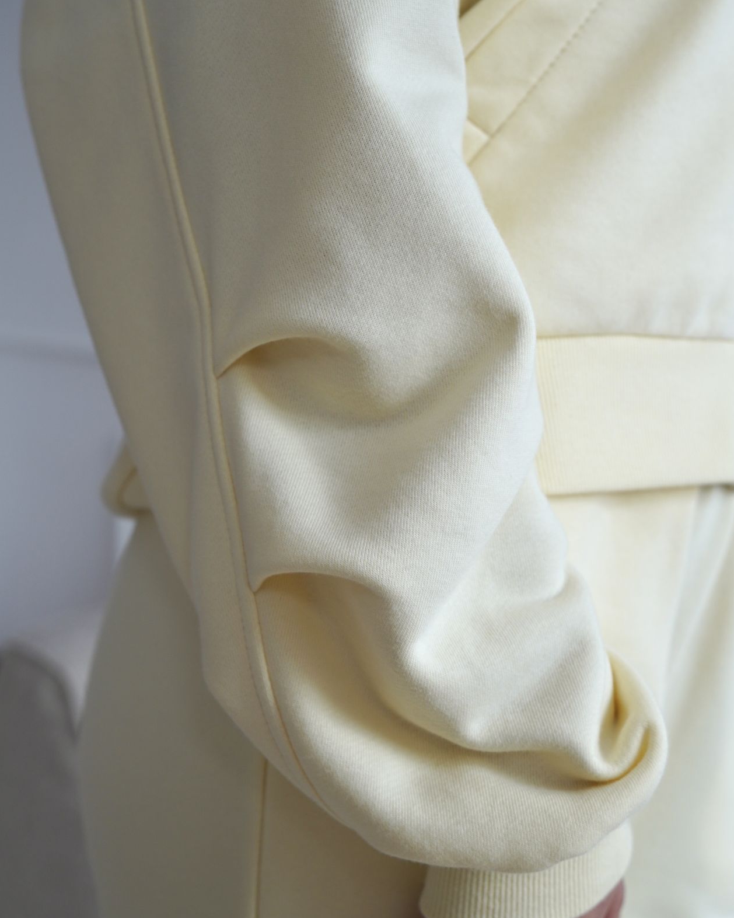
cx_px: 373
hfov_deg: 27.6
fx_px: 1494
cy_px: 504
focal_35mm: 55
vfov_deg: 34.1
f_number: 4
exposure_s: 1/160
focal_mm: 32
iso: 200
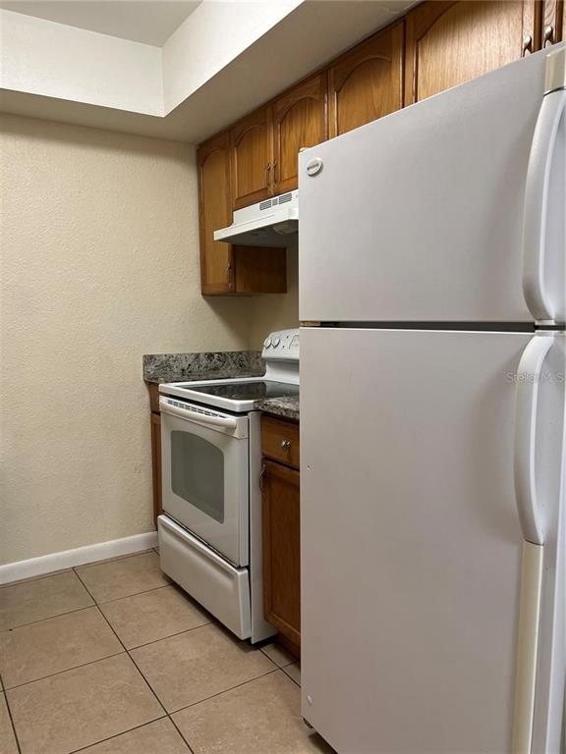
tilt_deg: -5.0
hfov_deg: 53.1
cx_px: 283
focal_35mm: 26
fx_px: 567
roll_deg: -0.2
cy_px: 377
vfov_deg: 67.3
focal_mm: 5.7
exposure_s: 1/60
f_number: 1.5
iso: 64
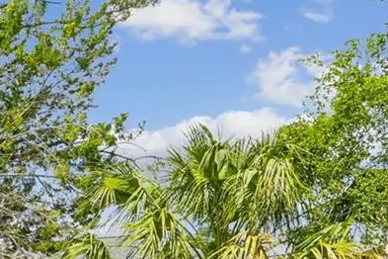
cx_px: -238
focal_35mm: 61
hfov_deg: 23.7
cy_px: 320
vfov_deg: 20.6
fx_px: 657
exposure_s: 1/100
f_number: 11
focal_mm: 10
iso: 100
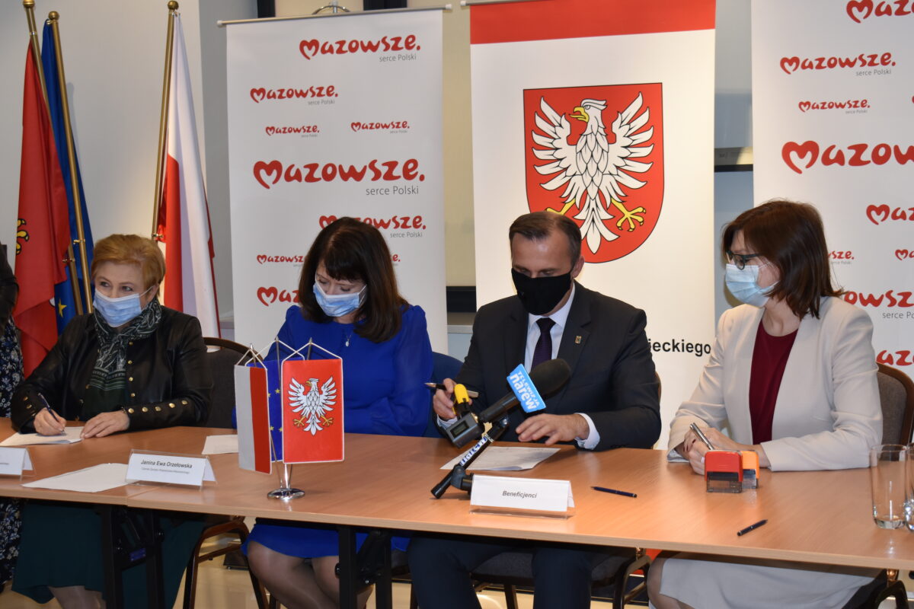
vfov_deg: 21.6
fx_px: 1599
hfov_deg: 31.9
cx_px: 457
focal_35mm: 63
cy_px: 304
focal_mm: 42
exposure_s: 1/125
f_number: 5.6
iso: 560
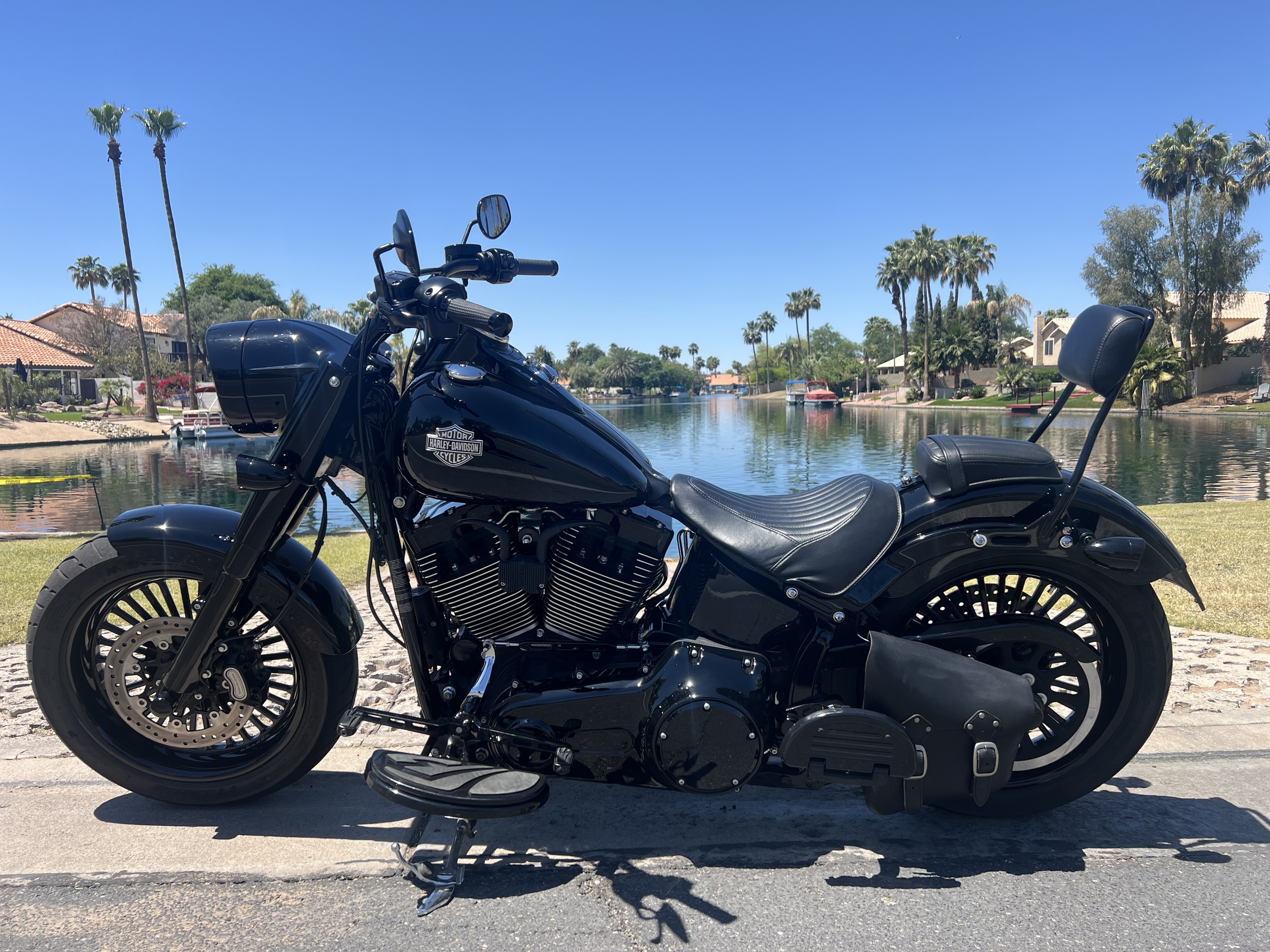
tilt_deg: -5.2
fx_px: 954
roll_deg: +1.6
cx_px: 635
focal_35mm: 26
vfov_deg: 53.1
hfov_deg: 67.3
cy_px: 476
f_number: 1.5
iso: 50
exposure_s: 1/2841
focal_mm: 5.7
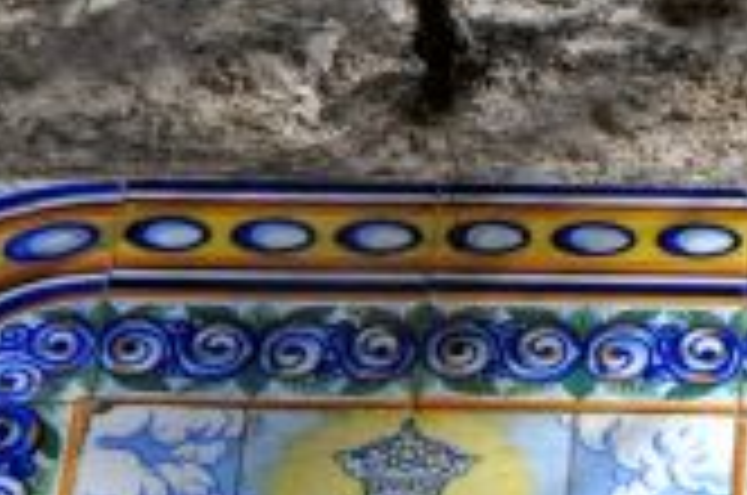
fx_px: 5179
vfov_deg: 5.3
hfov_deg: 8.0
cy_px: 1184
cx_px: 1192
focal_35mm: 250
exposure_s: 1/500
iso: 1000
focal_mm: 27
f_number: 11
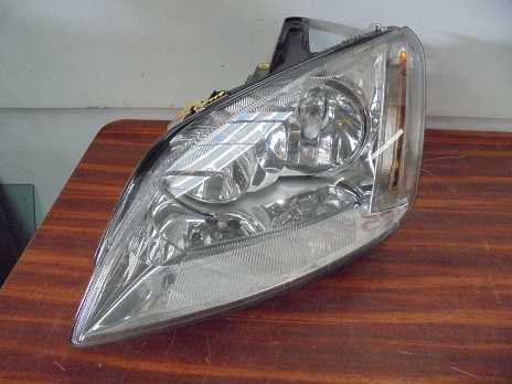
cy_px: 192
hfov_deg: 67.3
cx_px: 256
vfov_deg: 53.1
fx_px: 385
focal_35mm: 26
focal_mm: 4.6
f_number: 3.5
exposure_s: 1/60
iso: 800
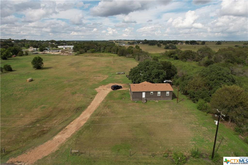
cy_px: 82
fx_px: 151
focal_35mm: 22
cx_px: 124
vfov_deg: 57.2
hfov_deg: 78.6
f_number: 2.8
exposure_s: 1/2500
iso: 120
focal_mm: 8.38
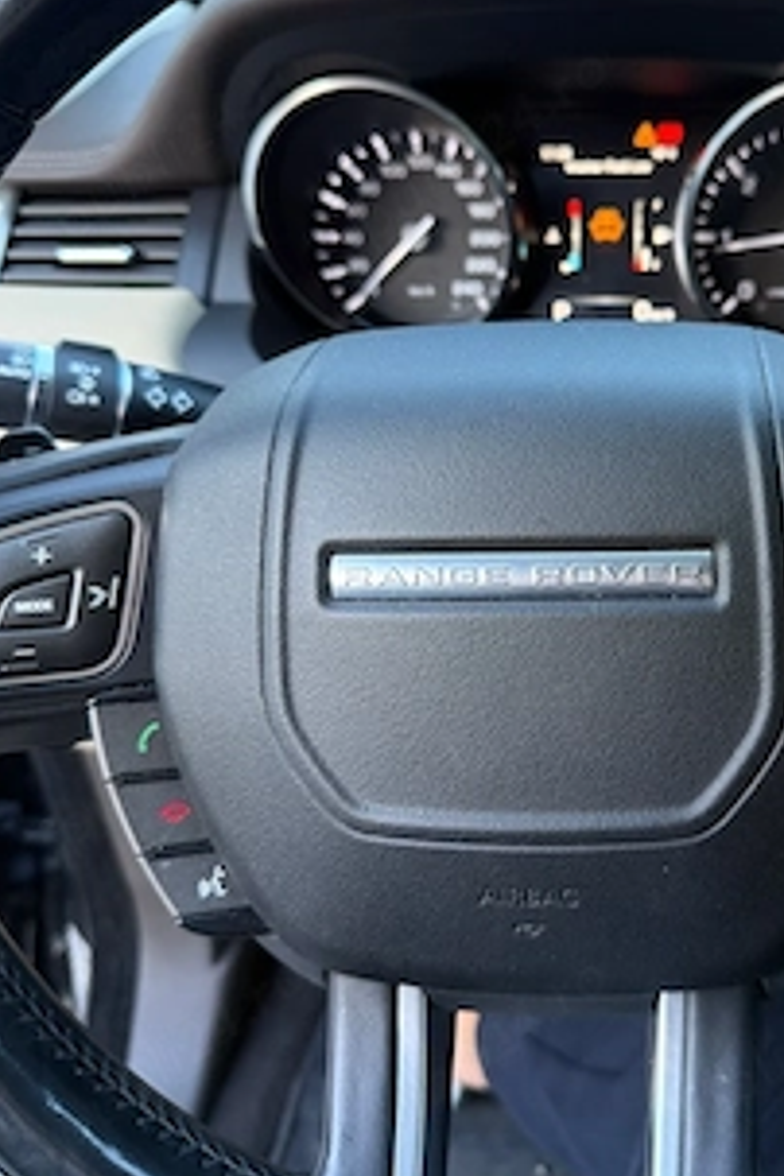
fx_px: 1078
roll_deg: +4.2
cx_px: 559
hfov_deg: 39.2
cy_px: 497
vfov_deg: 57.0
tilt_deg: -34.9
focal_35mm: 33
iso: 200
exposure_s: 1/68
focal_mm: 6.76
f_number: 1.78
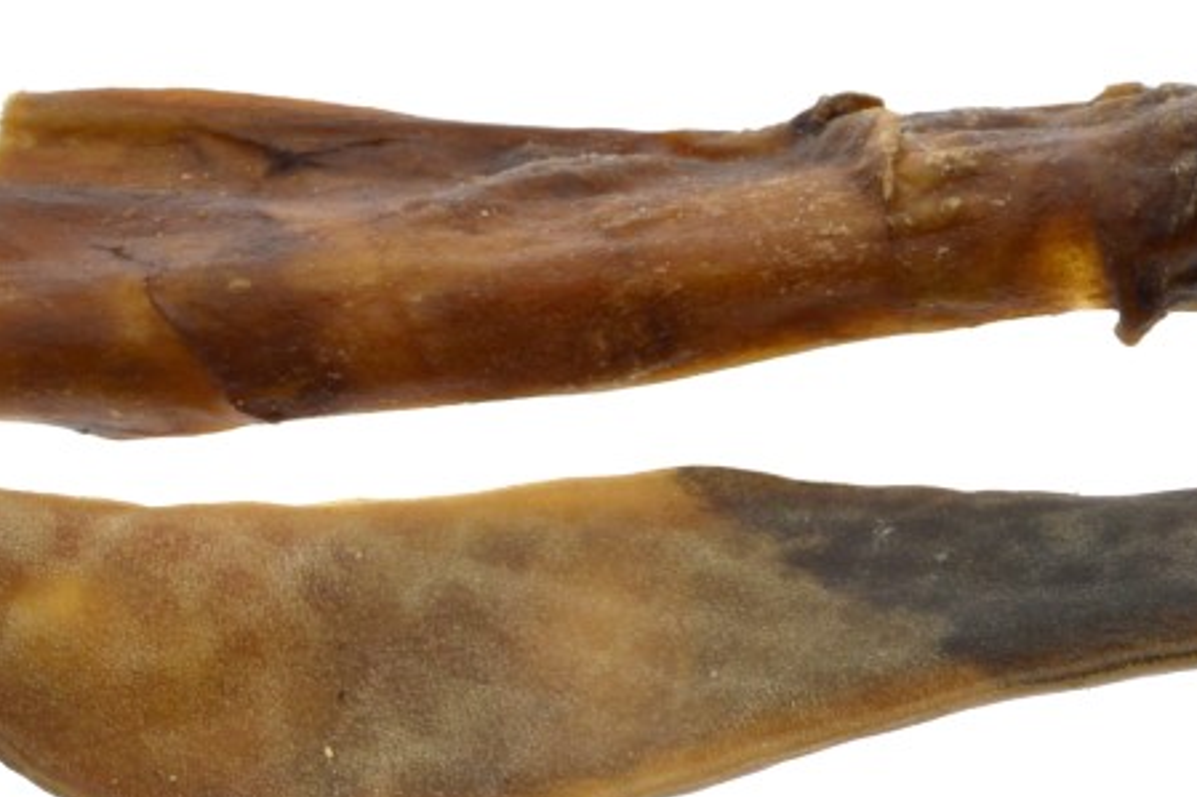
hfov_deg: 15.7
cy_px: 720
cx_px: 1477
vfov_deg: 10.9
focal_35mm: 125
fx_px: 4148
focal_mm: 23
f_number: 9
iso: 100
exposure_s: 1/125
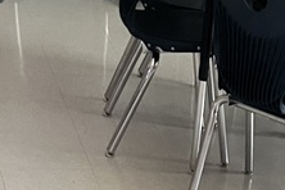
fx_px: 990
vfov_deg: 8.5
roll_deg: -13.0
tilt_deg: -44.1
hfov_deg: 15.6
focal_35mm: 125
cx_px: 367
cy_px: 634
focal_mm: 5.7
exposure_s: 1/60
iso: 250
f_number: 1.5
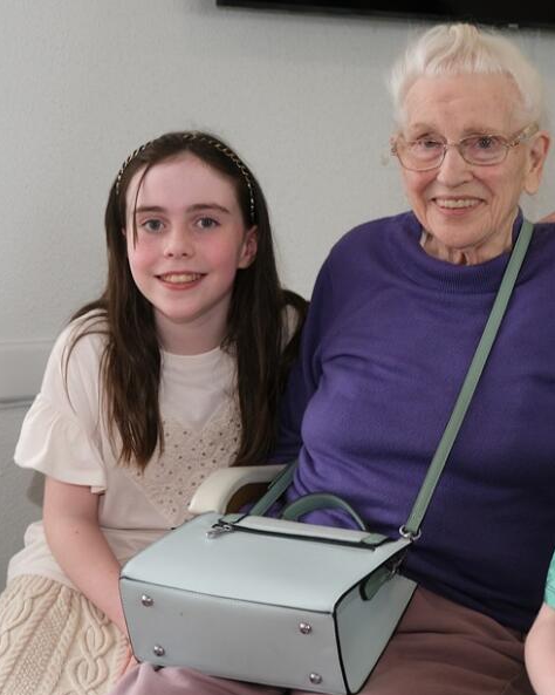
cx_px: 447
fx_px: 1376
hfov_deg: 22.5
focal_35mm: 67
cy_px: 350
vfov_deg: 28.3
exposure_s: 1/125
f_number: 4
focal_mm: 31.5
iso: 400
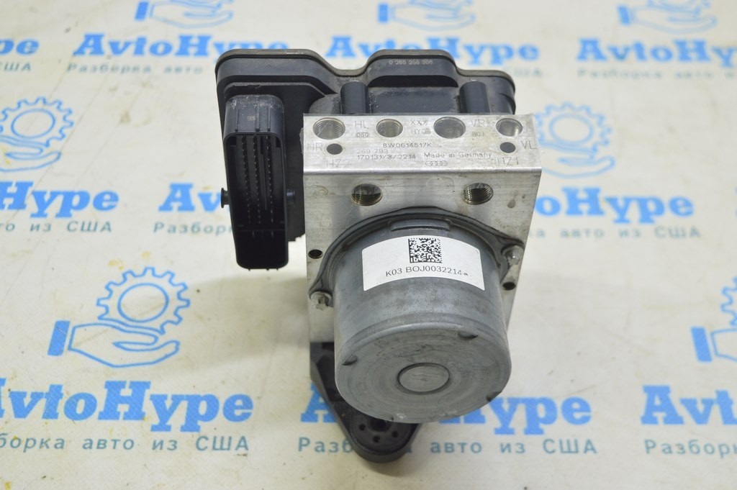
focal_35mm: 52
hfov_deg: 37.9
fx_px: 1074
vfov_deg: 25.7
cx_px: 368
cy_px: 245
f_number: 5.6
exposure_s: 1/20
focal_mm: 35
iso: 400
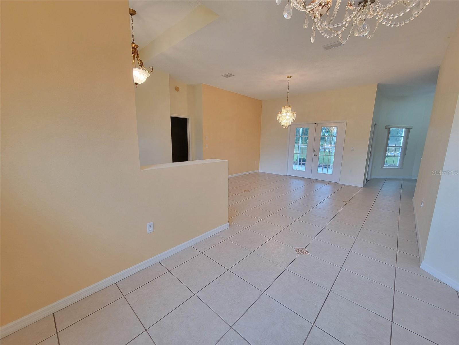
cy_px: 172
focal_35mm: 13
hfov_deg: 106.2
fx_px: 172
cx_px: 230
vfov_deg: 89.9
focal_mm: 2.2
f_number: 2.2
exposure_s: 1/60
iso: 125
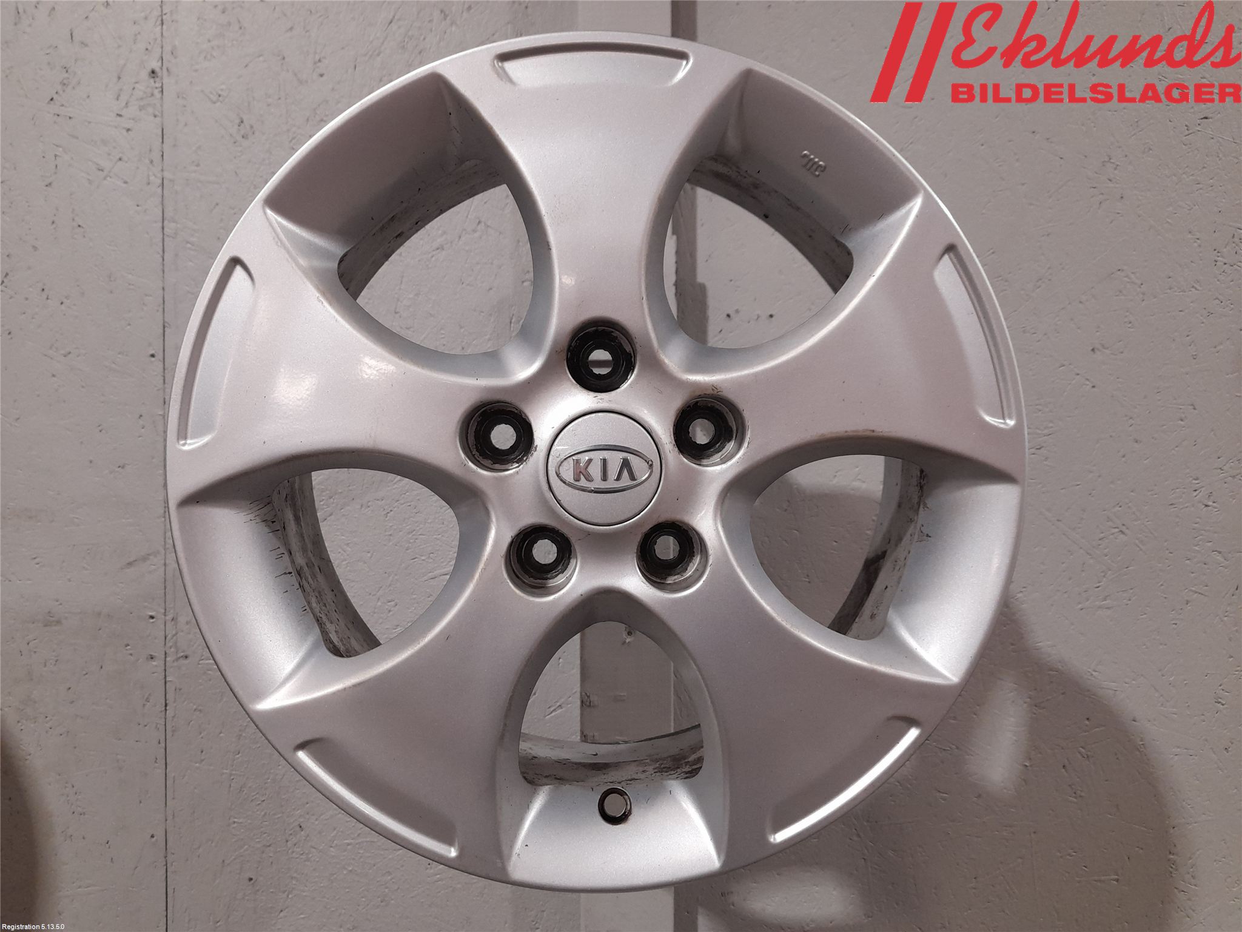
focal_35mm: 25
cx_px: 621
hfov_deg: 69.4
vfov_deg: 54.9
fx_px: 897
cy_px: 466
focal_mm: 4.6
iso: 200
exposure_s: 1/50
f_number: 2
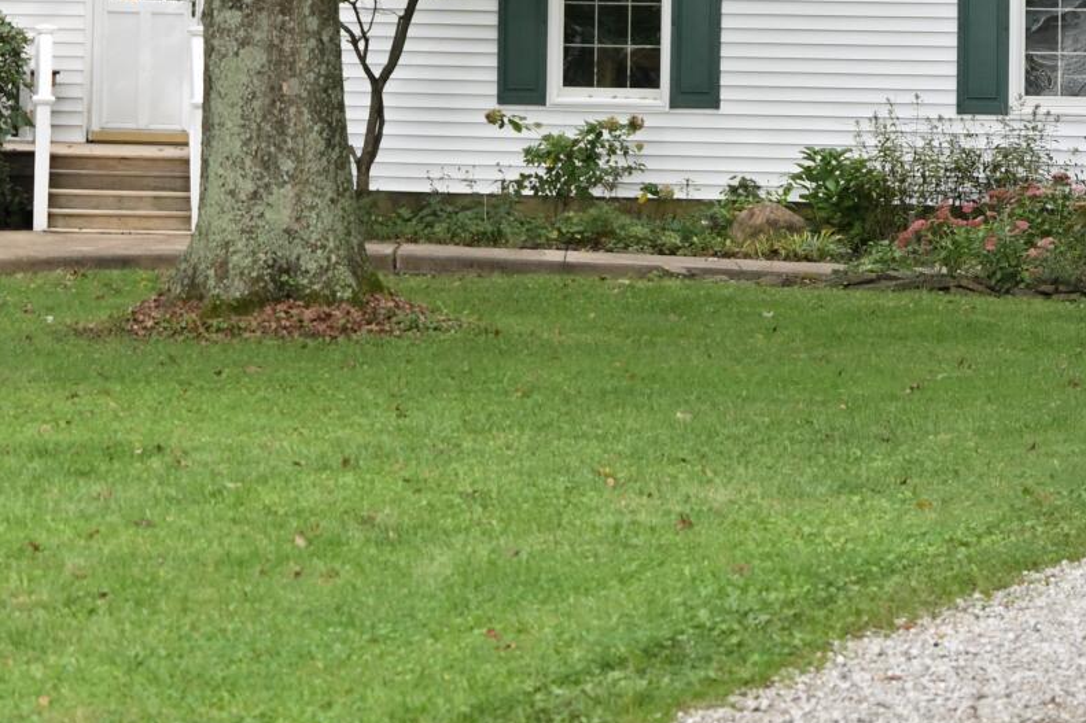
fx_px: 5489
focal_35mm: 182
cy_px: -171
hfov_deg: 11.2
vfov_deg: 7.5
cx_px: 159
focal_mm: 48
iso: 400
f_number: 4.5
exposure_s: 1/500
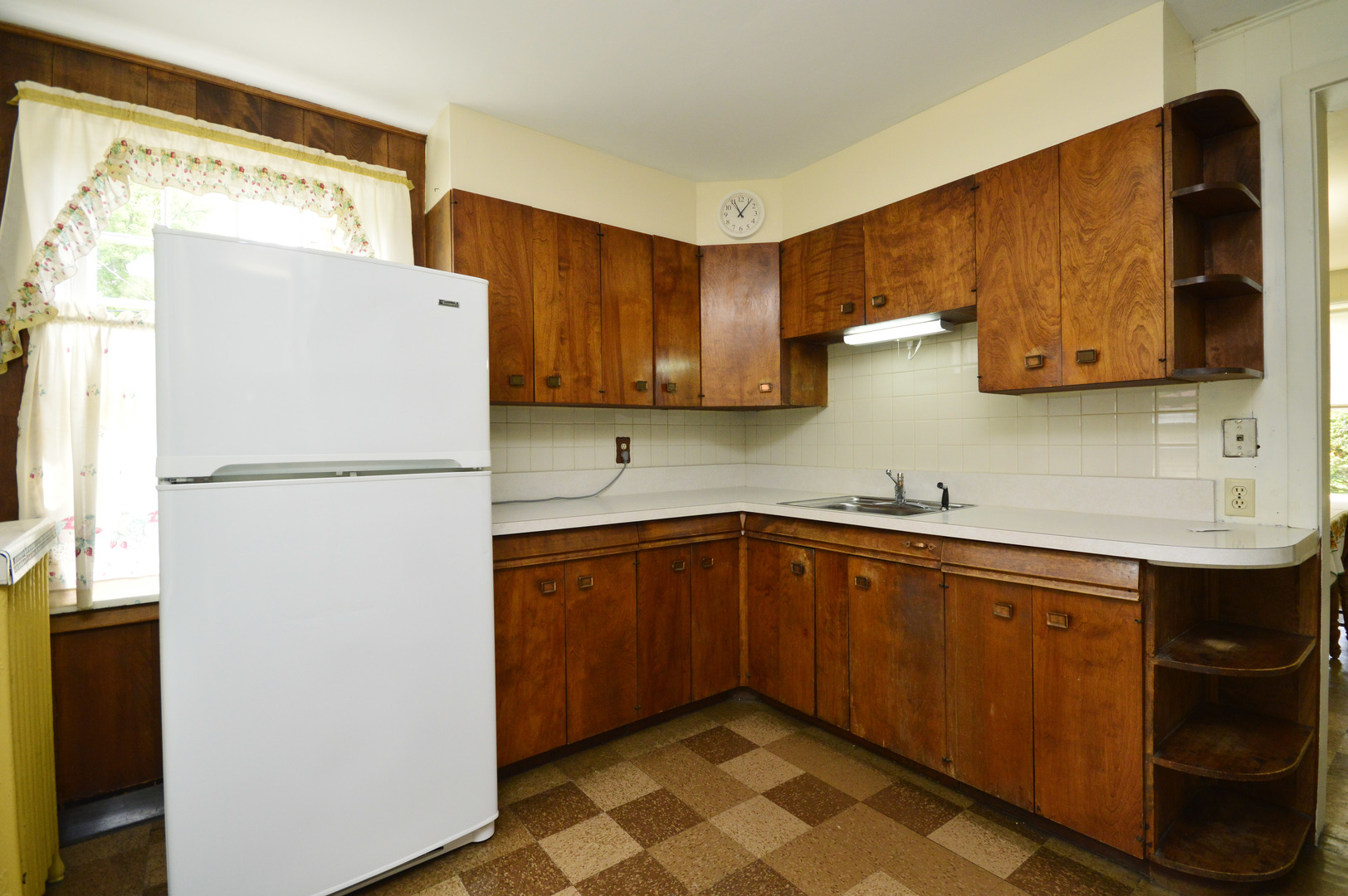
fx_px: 617
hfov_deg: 95.0
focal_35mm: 16
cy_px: 448
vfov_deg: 72.0
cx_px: 674
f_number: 8
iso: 800
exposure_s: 1/60
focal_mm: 11
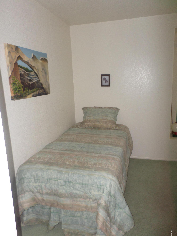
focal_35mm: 25
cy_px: 118
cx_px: 88
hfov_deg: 54.9
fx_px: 170
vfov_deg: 69.4
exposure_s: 1/30
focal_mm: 4.5
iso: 120
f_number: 2.5
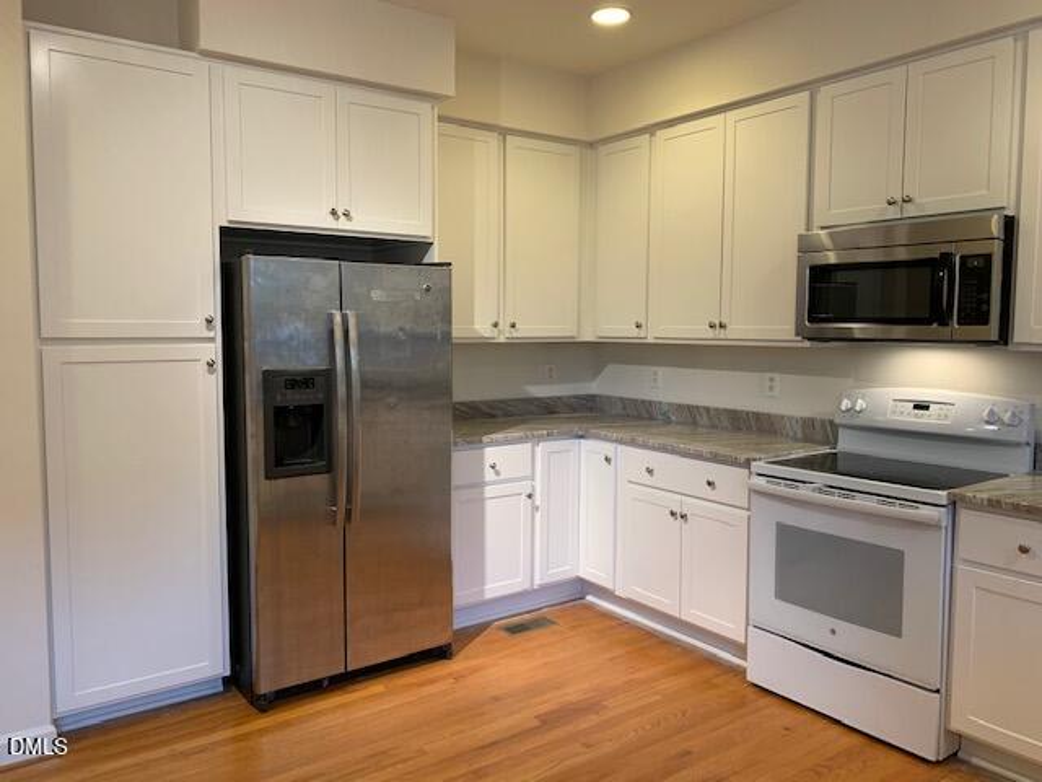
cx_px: 521
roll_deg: +0.0
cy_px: 391
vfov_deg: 53.1
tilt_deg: -3.9
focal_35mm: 26
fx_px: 783
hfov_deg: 67.3
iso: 125
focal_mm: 4.25
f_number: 1.8
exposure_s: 1/60
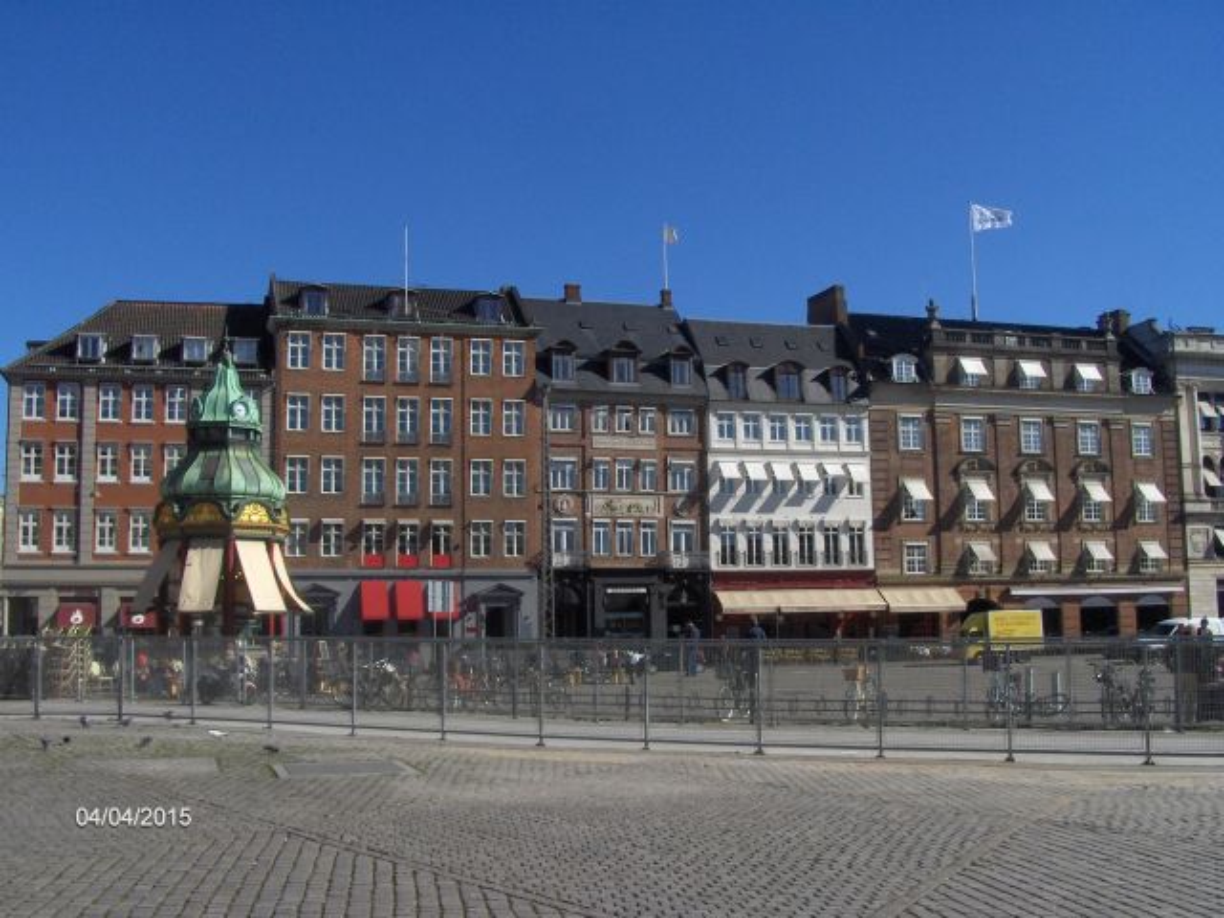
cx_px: 612
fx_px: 1344
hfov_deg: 49.0
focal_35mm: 38
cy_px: 459
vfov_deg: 37.7
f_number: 4.5
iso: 100
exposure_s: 1/1163
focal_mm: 6.4
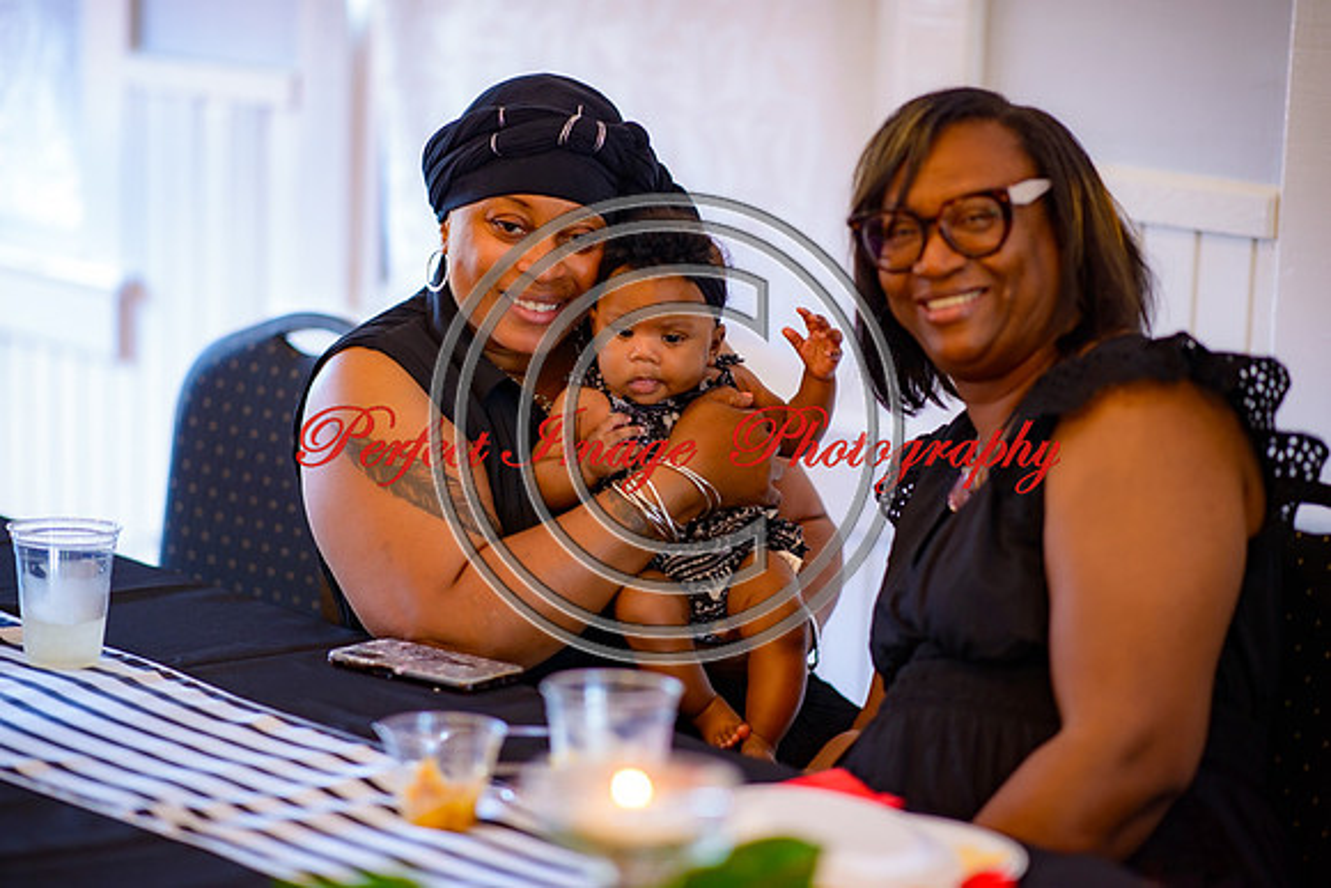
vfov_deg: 13.0
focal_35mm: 105
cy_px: 444
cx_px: 666
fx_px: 3883
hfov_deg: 19.5
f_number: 1.8
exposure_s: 1/125
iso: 500
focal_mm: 105
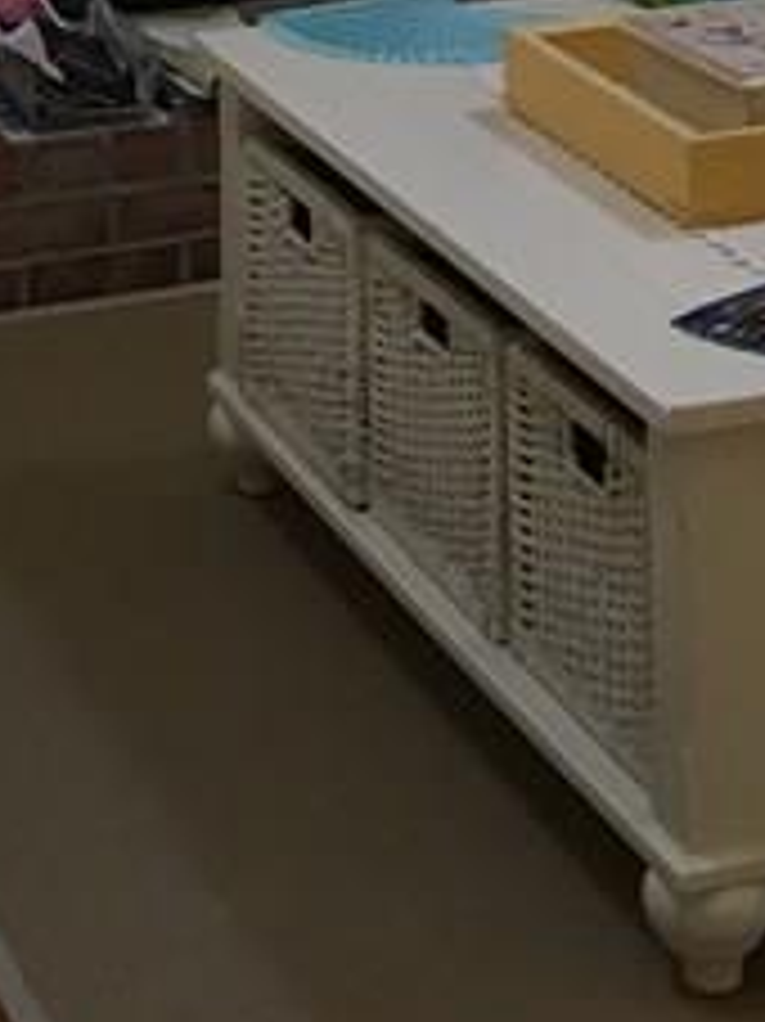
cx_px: 526
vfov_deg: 12.6
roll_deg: +1.0
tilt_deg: +4.3
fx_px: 3864
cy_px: -1234
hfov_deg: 11.3
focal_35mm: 131
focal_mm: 4.15
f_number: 2.2
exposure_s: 1/30
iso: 64
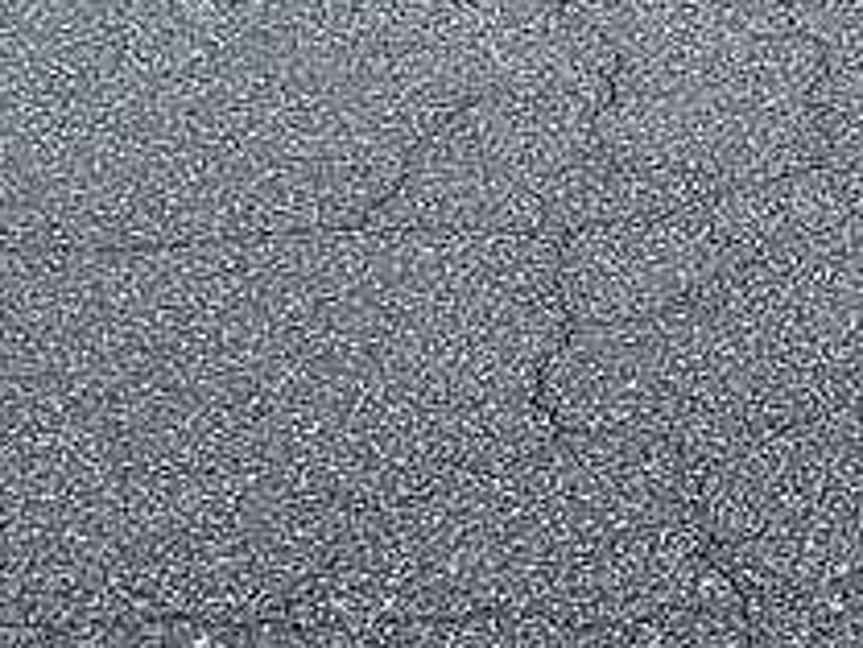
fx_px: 4964
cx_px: 1466
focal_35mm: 199
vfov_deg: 6.9
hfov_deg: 9.5
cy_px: -1135
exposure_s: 1/1546
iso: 40
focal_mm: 5.4
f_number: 1.8
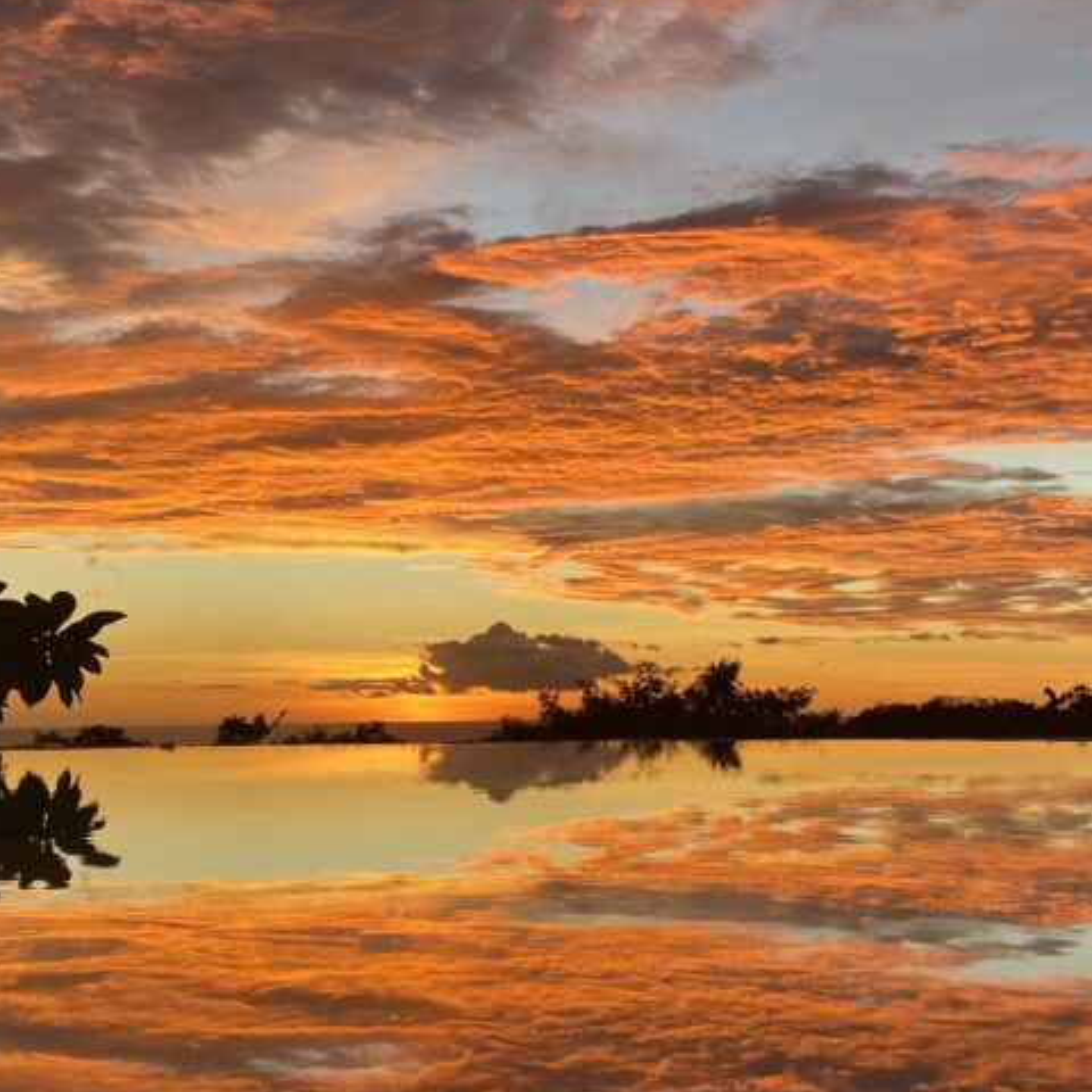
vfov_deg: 34.7
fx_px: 1749
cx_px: 673
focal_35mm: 49
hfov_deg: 34.5
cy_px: 553
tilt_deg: +4.3
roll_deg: +0.2
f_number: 1.8
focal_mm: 4.25
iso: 32
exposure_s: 1/154
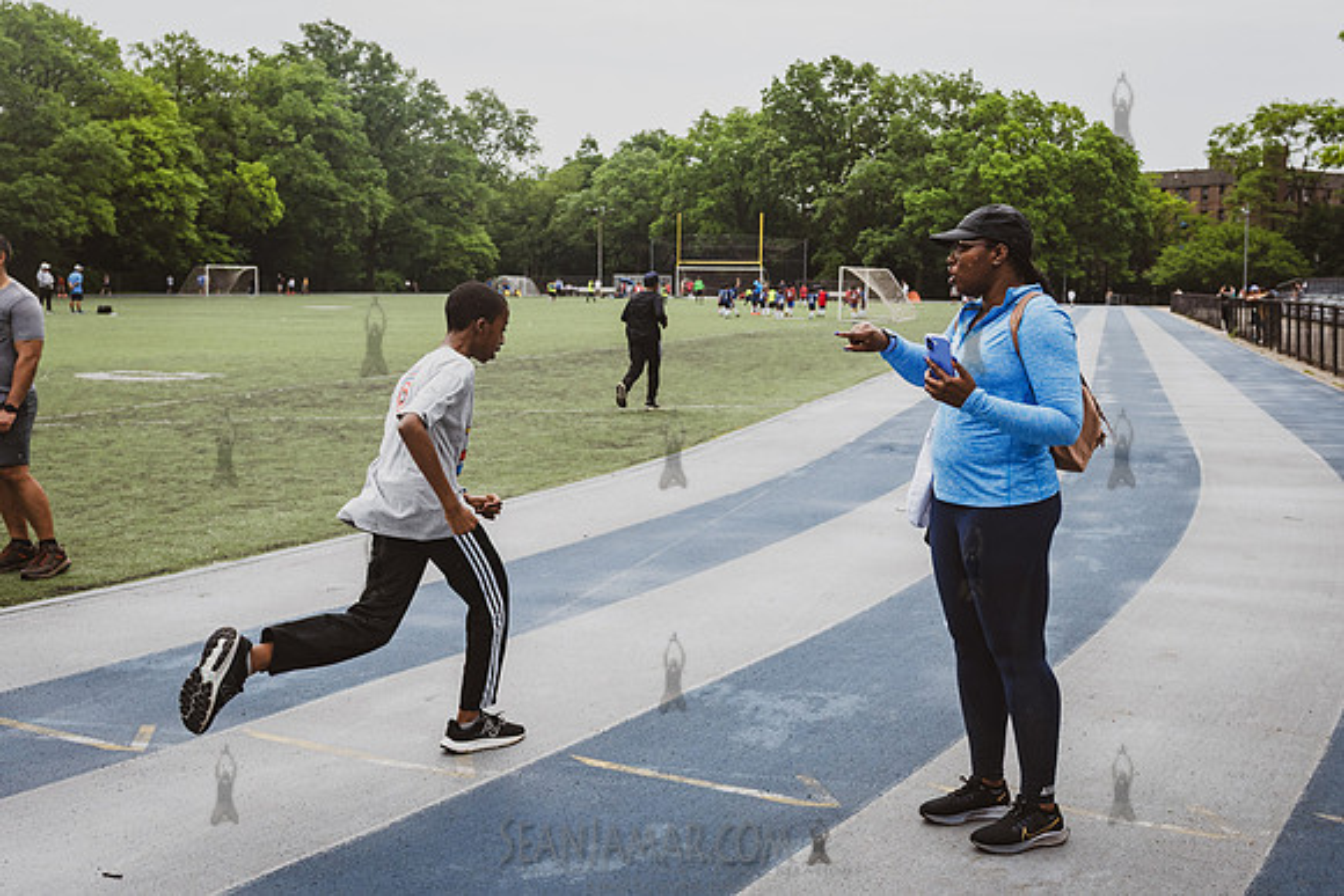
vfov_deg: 32.4
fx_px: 1541
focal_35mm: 41
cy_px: 406
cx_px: 792
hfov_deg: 46.9
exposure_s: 1/2000
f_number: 4.5
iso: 400
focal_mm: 31
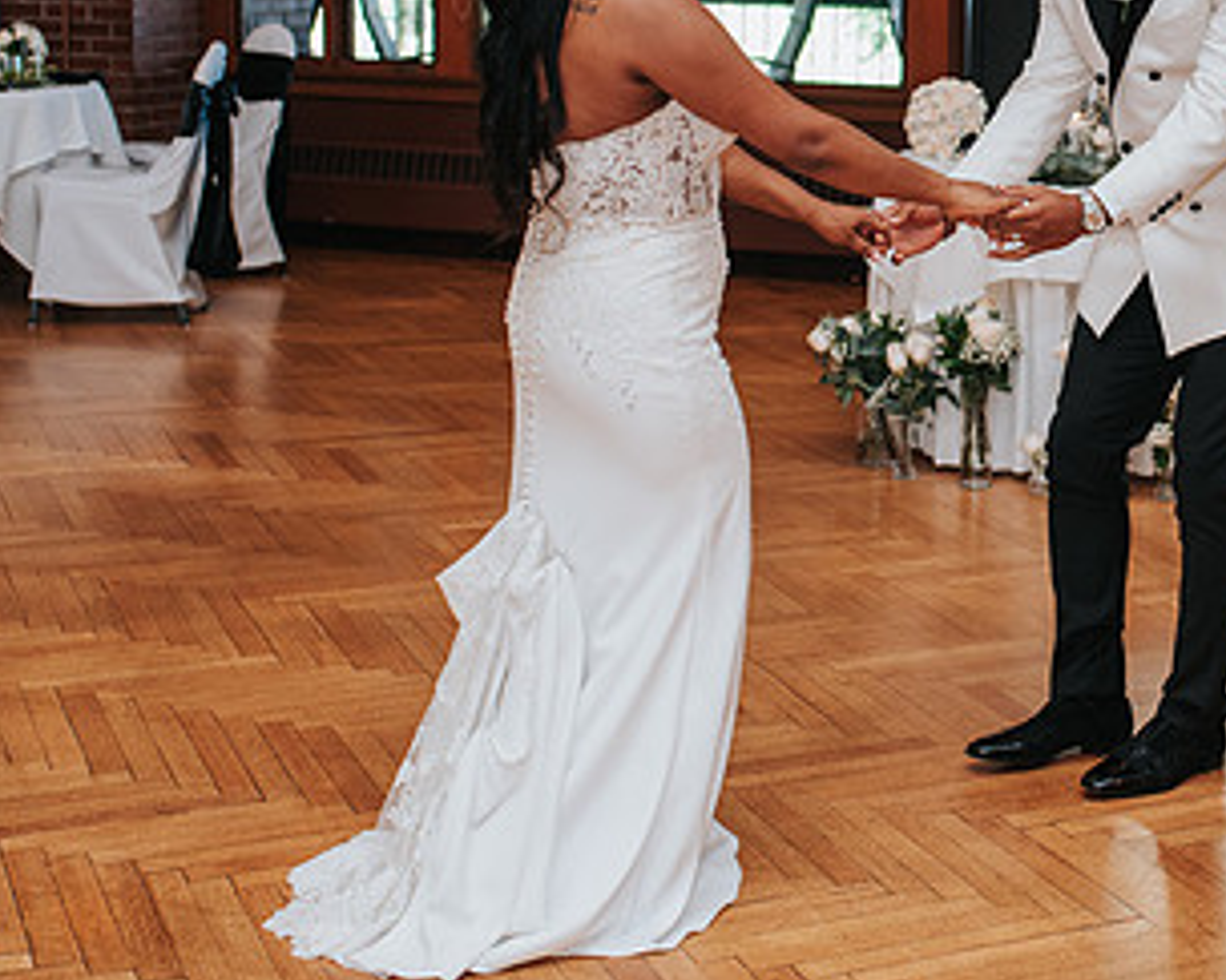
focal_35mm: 73
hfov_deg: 25.3
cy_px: 181
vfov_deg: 20.7
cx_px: 1082
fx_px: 2648
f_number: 3.2
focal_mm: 35
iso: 800
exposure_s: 1/200
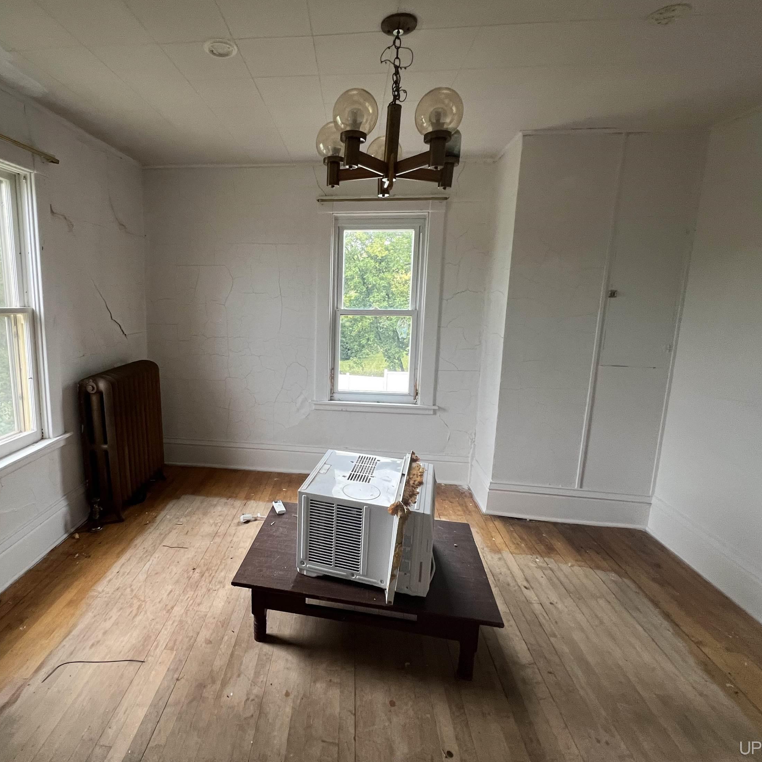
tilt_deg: -7.1
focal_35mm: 16
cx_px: 305
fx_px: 398
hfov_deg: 86.3
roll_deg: -1.6
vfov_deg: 87.4
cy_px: 367
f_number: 1.8
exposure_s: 1/99
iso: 200
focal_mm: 1.57
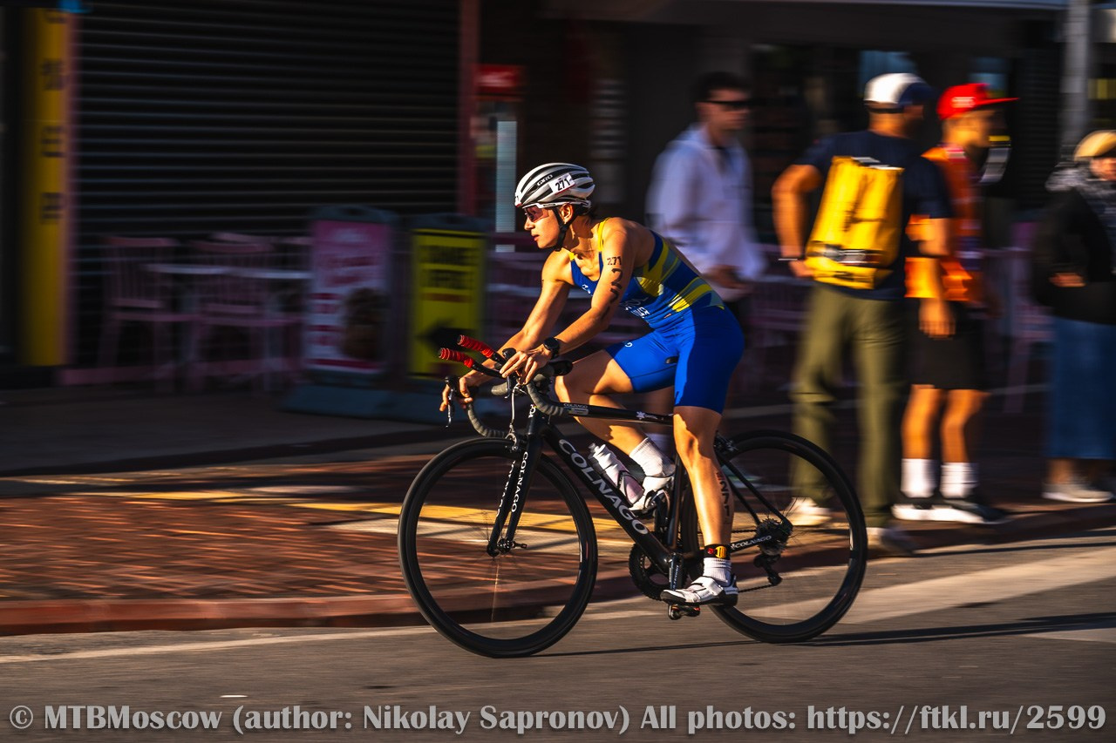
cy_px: 372
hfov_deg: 15.2
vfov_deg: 10.2
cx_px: 558
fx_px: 4184
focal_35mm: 135
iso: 50
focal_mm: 135
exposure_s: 1/160
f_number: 8
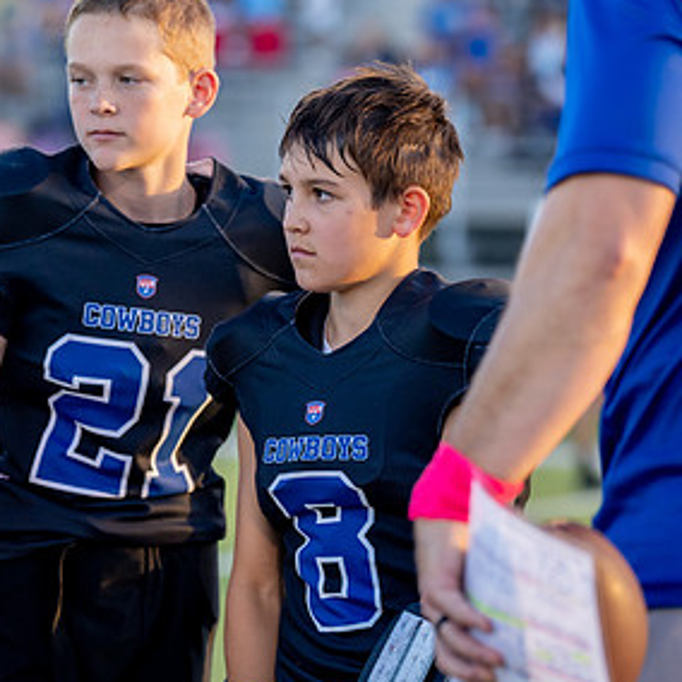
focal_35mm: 238
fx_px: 5305
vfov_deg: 7.4
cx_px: 315
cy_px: 400
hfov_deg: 7.4
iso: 320
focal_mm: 114
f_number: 2.8
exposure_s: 1/640
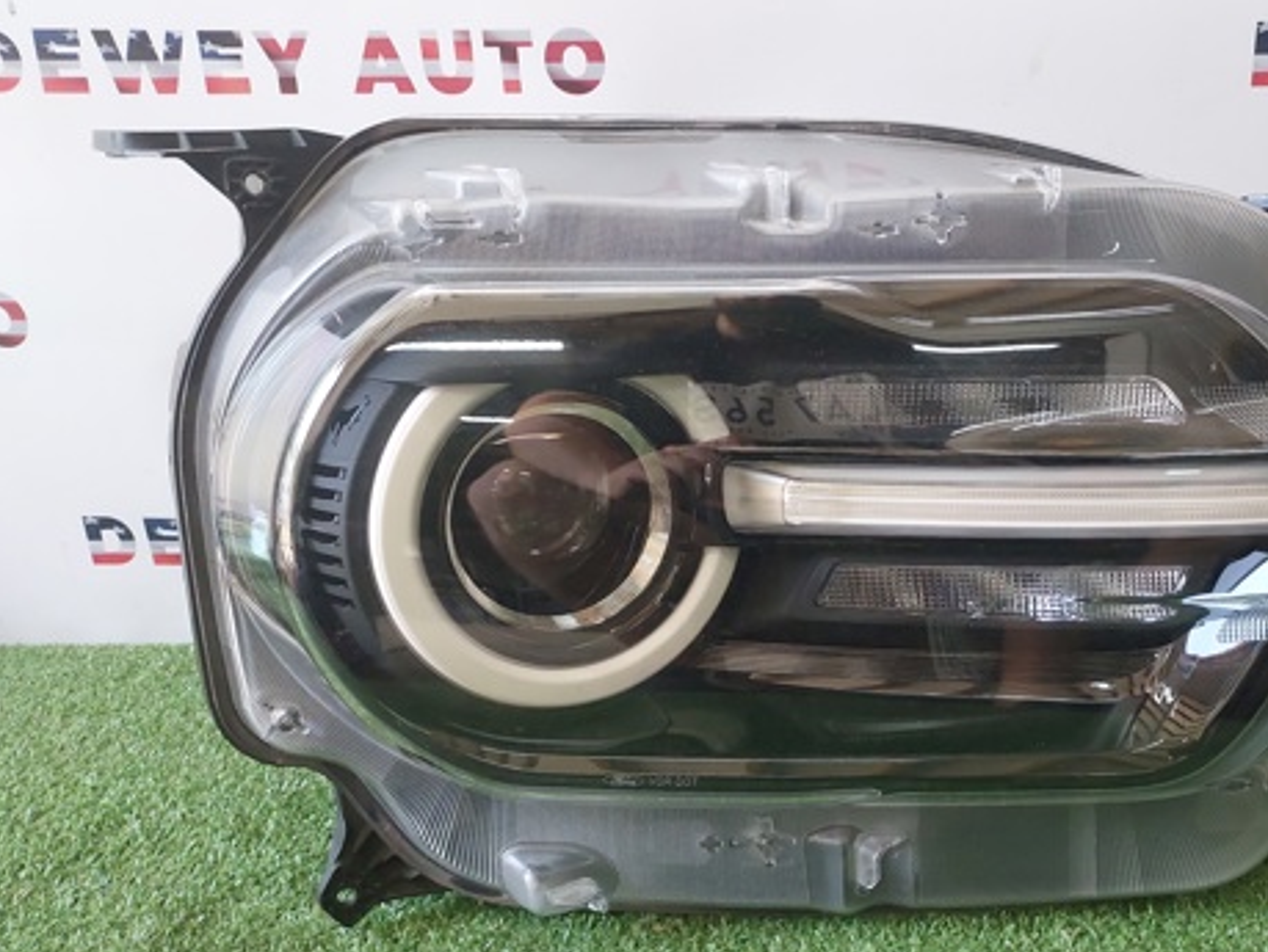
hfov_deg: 47.2
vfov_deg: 36.8
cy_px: 544
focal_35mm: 39
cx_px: 829
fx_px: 1430
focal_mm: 5.32
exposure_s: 1/120
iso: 250
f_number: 1.8
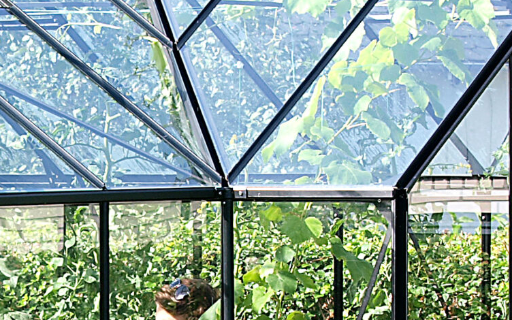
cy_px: 285
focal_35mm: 339
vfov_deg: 3.9
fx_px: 4730
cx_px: 27
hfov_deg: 6.2
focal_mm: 47
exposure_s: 1/100
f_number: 6.3
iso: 100
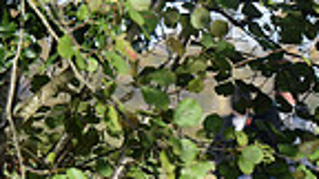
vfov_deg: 2.4
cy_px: 568
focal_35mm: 490
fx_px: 4145
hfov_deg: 4.4
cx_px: 419
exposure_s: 1/2500
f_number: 4
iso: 1000
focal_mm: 116
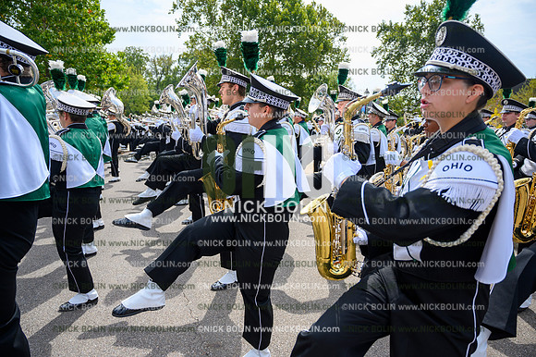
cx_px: 268
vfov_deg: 52.1
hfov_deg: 72.6
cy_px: 178
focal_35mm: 24
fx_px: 365
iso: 100
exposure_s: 1/800
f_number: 4
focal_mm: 24.5
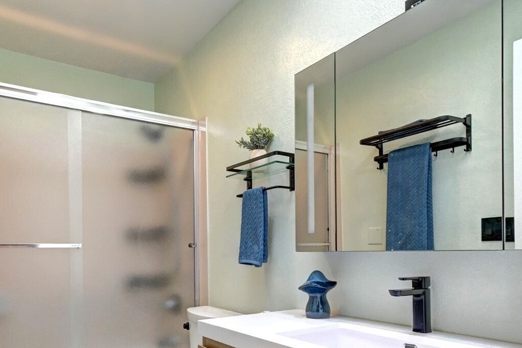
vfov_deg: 49.3
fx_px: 363
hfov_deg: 71.1
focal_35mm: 25
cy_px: 261
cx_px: 221
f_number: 11
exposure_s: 1/20
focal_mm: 10
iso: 3200
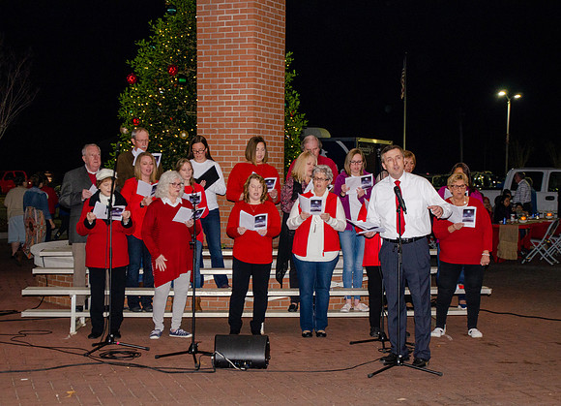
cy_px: 203
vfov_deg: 23.7
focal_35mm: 60
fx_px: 967
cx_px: 306
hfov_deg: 32.3
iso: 400
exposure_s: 1/60
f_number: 4.5
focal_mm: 38
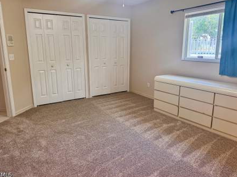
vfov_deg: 53.0
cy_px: 83
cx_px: 117
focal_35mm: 26
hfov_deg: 67.3
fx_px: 178
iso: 200
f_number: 1.78
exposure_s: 1/120
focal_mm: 6.76
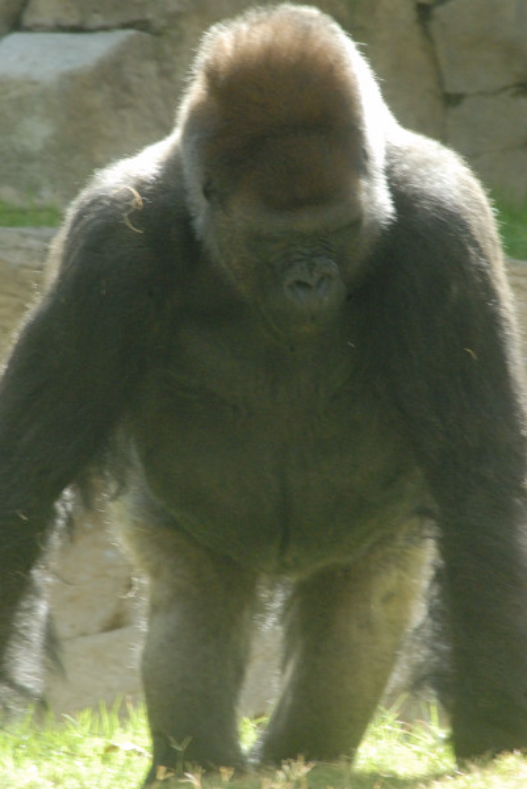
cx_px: 264
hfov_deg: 3.1
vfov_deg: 4.6
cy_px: 394
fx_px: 9863
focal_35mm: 450
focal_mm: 300
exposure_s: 1/90
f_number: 19
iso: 1600
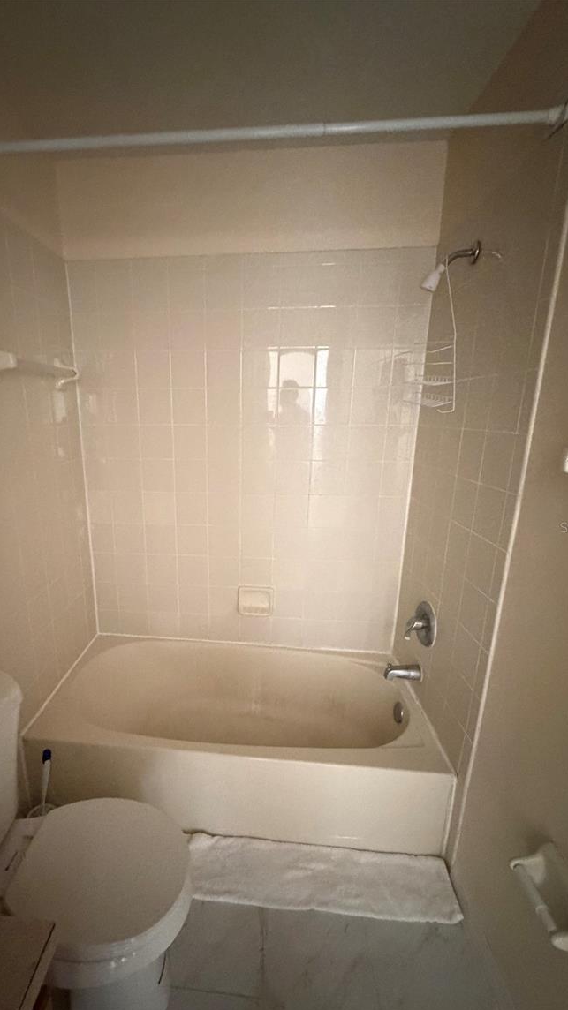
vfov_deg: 99.3
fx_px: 429
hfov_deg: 66.4
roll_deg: -0.1
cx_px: 225
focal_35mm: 16
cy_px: 527
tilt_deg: -15.2
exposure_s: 1/45
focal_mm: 2.22
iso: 1250
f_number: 2.2
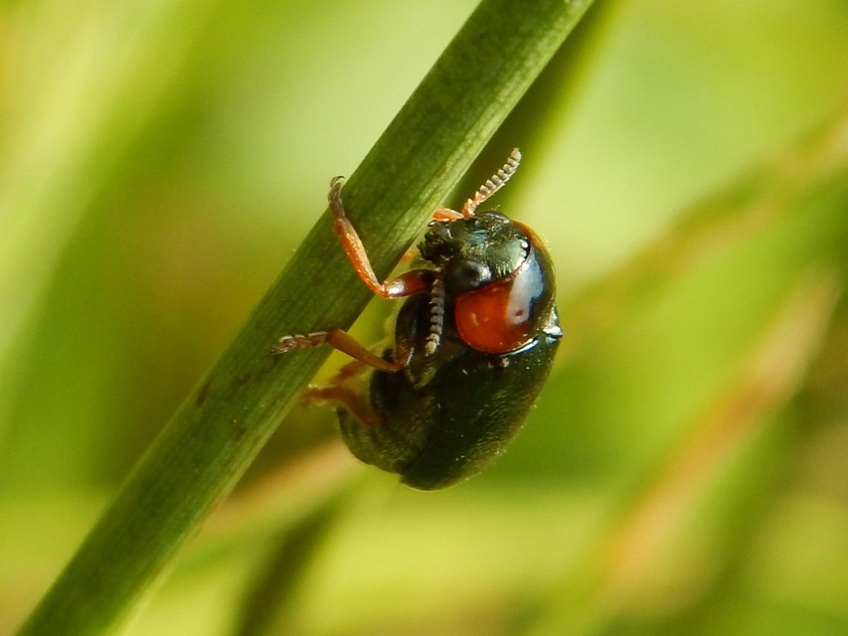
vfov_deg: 17.4
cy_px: 318
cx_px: 424
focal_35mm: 85
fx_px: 2083
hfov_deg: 23.0
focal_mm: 15.3
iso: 125
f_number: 4.3
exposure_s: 1/160
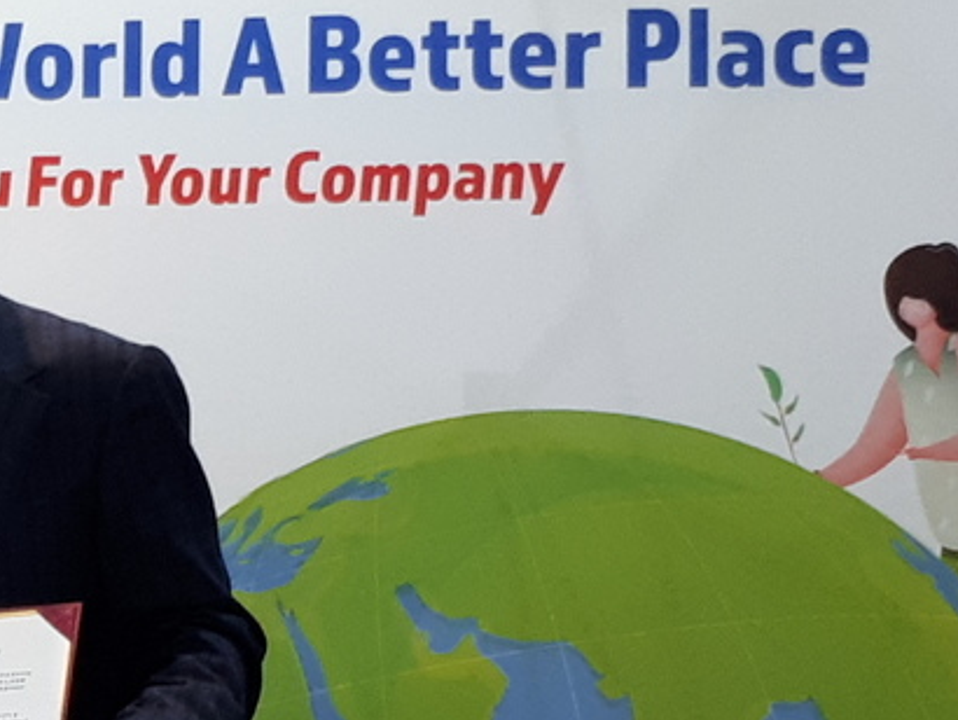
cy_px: 444
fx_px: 2188
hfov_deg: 21.9
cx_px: -332
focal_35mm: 79
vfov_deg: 18.7
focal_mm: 3.6
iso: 200
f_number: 1.9
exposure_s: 1/24
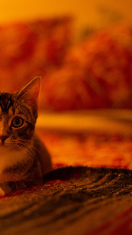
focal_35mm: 99
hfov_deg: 12.1
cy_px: 131
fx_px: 615
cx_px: -10
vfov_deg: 21.5
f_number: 1.4
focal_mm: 50
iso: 2500
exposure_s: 1/60
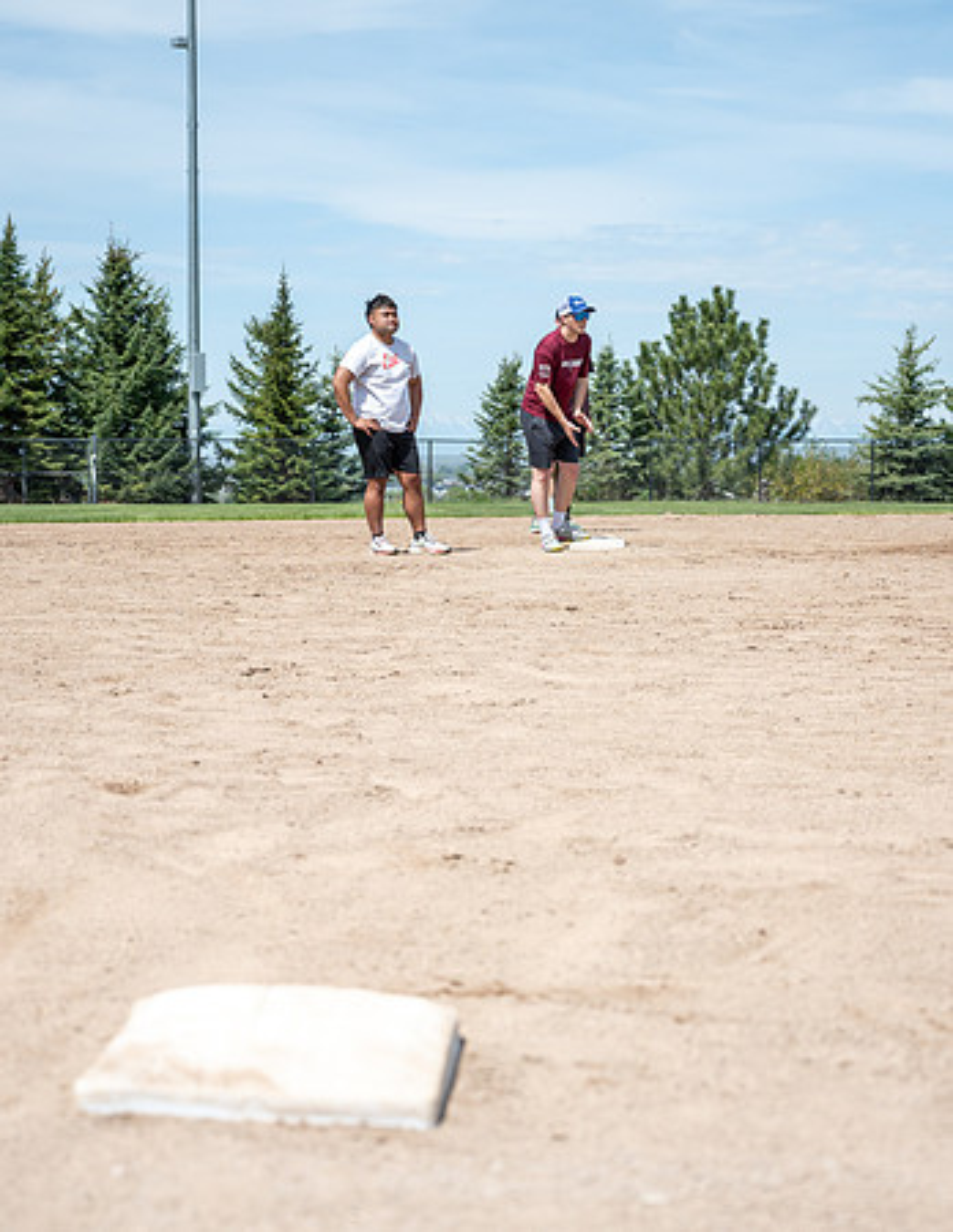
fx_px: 2971
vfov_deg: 23.4
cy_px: 617
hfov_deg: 18.2
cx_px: 514
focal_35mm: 83
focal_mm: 57
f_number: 4
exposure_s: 1/2000
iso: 100
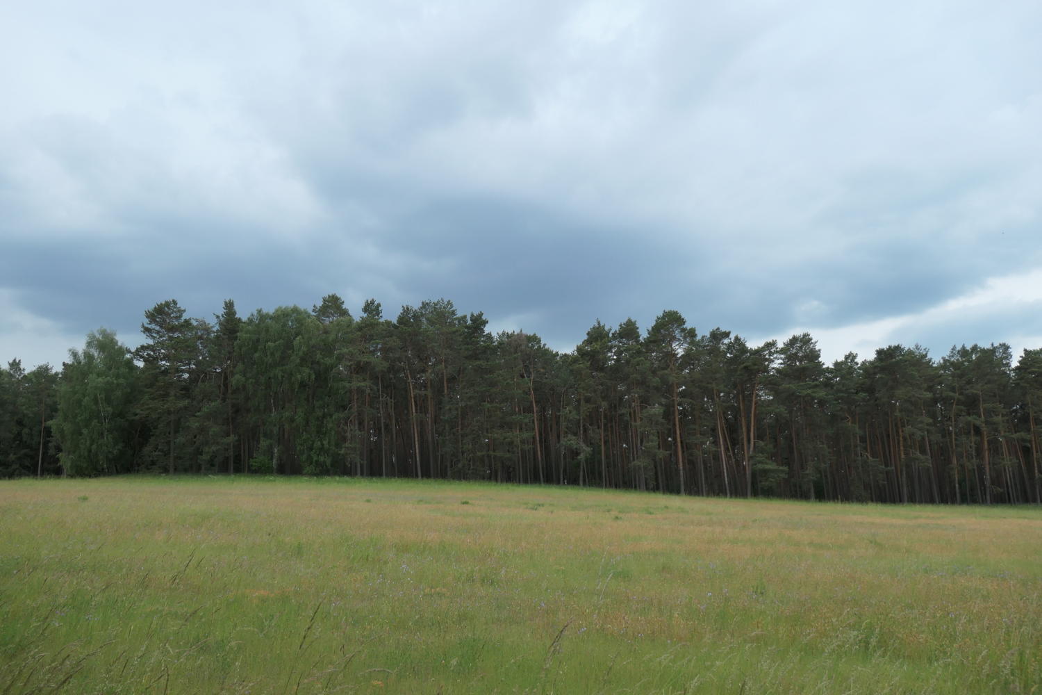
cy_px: 348
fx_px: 724
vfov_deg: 51.3
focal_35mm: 25
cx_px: 521
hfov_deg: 71.5
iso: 200
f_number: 3.3
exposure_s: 1/1000
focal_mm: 9.1
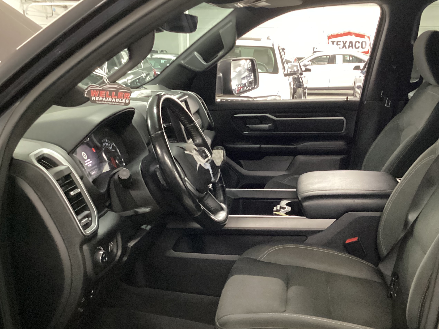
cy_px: 210
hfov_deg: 46.5
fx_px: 507
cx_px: 266
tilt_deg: -18.8
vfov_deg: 35.7
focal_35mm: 40
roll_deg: -0.7
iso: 640
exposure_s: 1/17
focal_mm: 3.3
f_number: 2.4
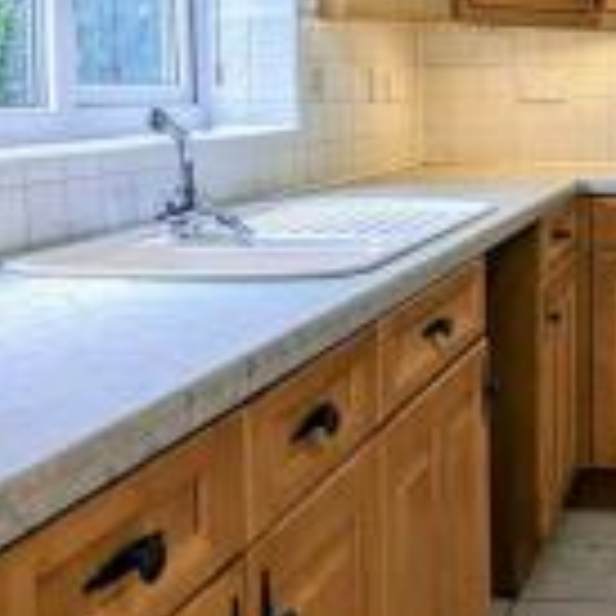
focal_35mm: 60
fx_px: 1208
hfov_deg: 26.7
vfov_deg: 28.2
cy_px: 151
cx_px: 652
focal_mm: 2.35
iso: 58
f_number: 2.2
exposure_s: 1/100
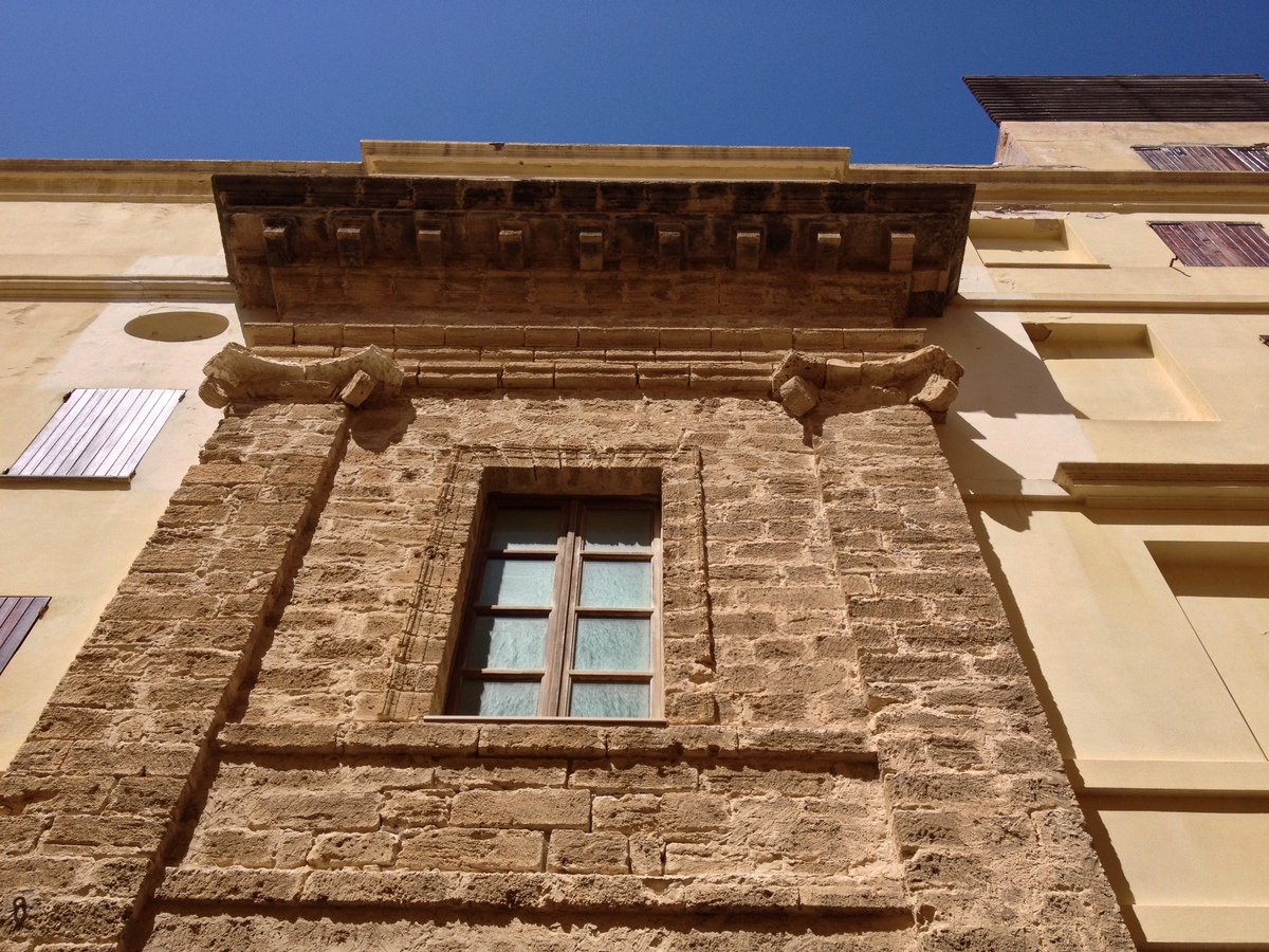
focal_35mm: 35
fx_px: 1283
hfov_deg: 52.6
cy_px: 476
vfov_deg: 40.7
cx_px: 634
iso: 50
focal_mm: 4.28
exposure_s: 1/1783
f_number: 2.4
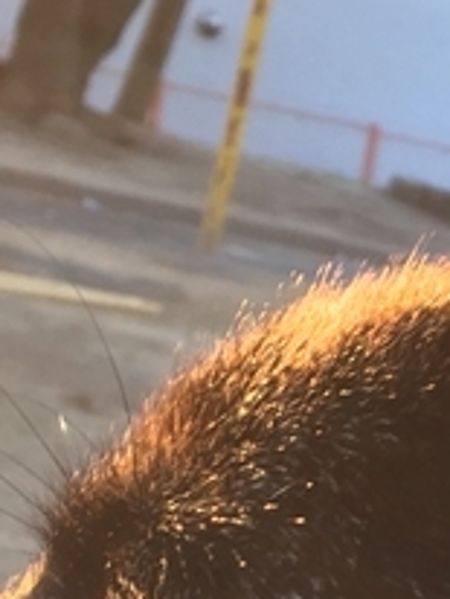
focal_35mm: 144
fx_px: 2491
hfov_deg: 10.3
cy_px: 765
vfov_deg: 13.2
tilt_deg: -14.0
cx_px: 331
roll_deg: -12.5
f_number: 2.2
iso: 32
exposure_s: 1/40
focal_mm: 4.15
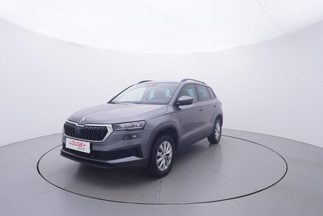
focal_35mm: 22
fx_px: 202
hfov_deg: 77.3
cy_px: 108
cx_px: 162
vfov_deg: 56.2
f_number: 5
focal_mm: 15
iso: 200
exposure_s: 1/80
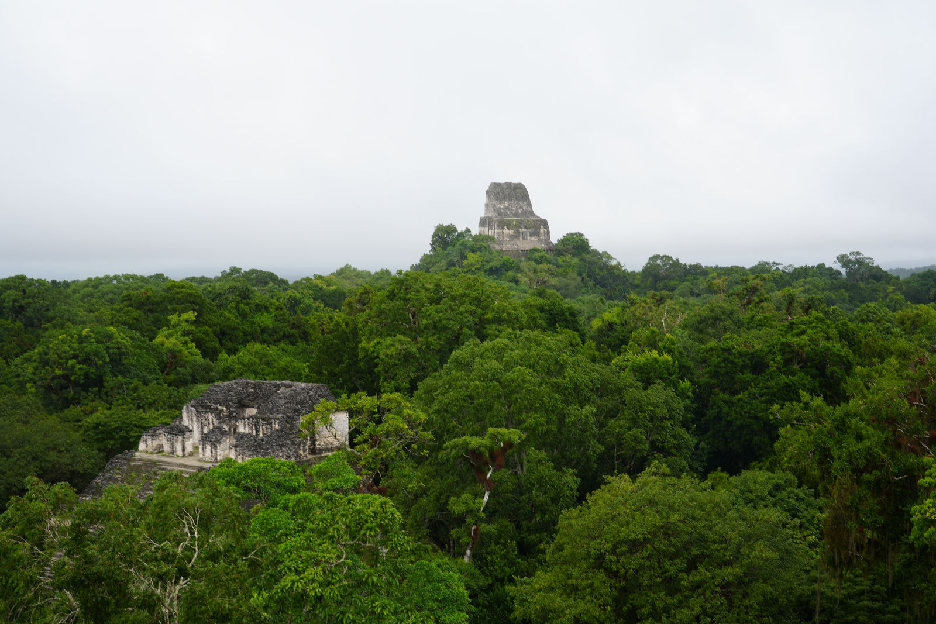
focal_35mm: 48
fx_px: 1248
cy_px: 312
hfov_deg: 41.1
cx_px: 468
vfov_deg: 28.1
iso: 100
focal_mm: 48
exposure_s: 1/125
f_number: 8
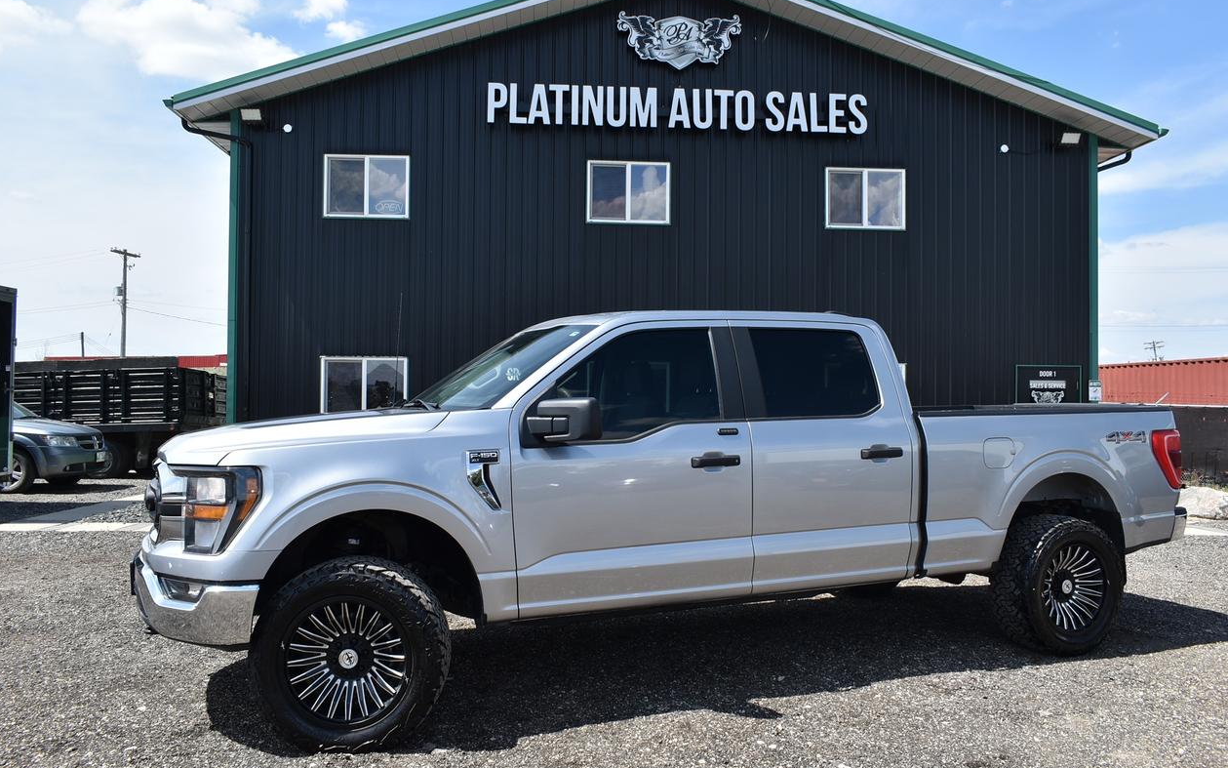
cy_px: 372
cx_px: 619
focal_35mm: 28
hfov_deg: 66.5
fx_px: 937
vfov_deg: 44.5
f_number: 8
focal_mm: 18
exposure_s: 1/250
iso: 100
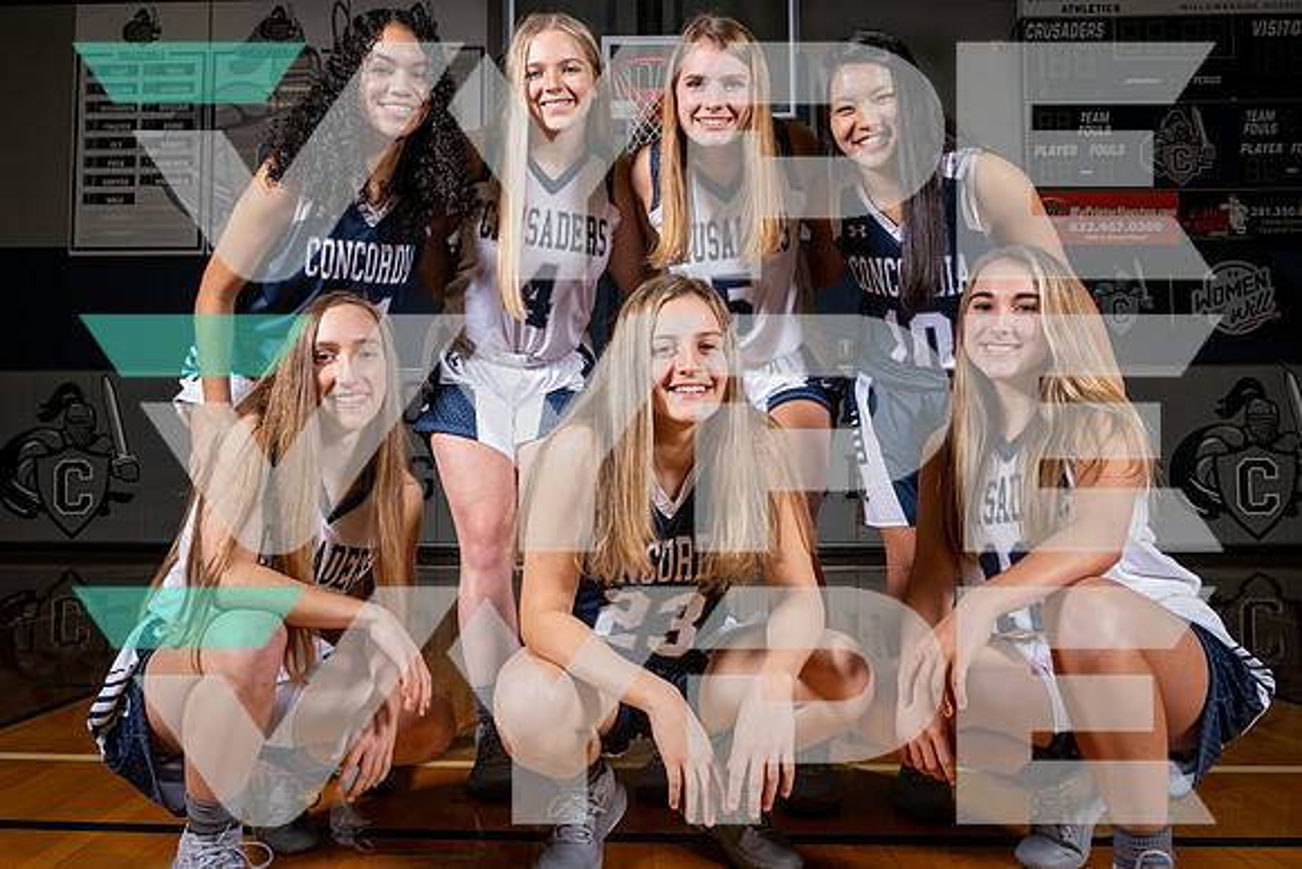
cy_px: 444
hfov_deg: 61.7
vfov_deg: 43.5
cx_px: 583
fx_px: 1088
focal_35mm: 30
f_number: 10
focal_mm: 25
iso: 250
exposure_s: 1/125
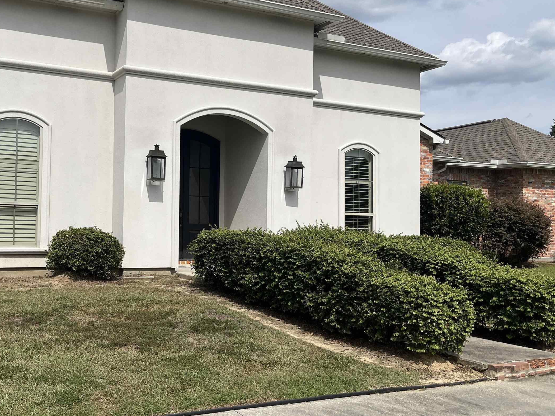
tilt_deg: +2.0
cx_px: 166
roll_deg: -0.5
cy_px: 199
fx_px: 609
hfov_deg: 47.8
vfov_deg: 37.7
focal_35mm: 38
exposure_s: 1/6897
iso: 50
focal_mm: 5.1
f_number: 1.6
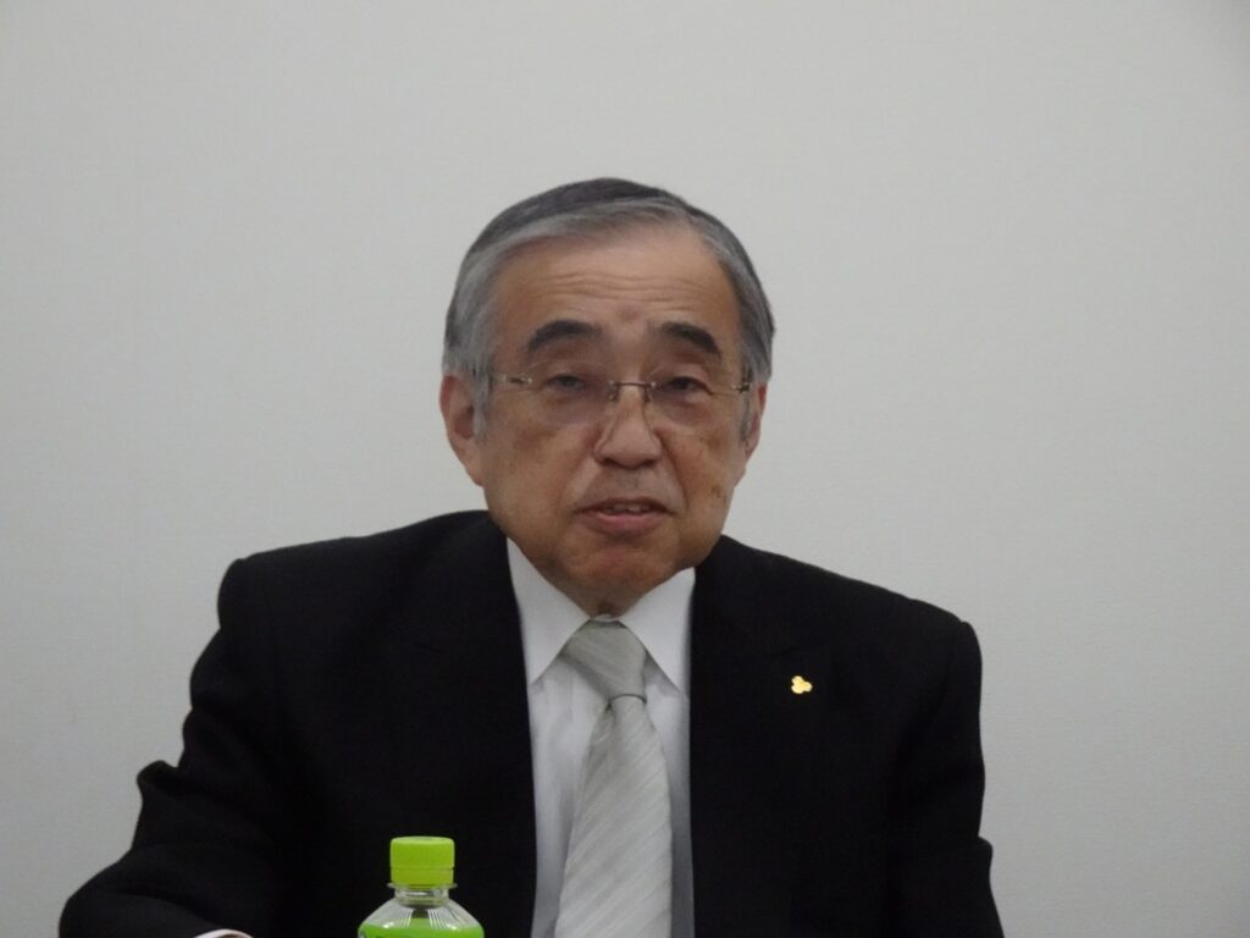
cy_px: 469
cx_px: 625
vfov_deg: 9.3
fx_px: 5742
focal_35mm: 159
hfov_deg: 12.4
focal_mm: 25.37
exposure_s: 1/250
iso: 1600
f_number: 5.6
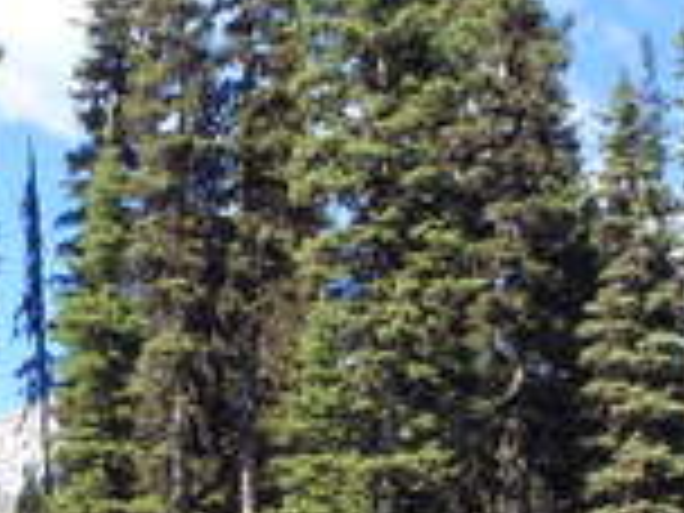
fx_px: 1818
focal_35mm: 92
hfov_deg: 21.2
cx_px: 212
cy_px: 475
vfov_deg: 15.8
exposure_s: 1/500
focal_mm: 5
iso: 125
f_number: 3.9
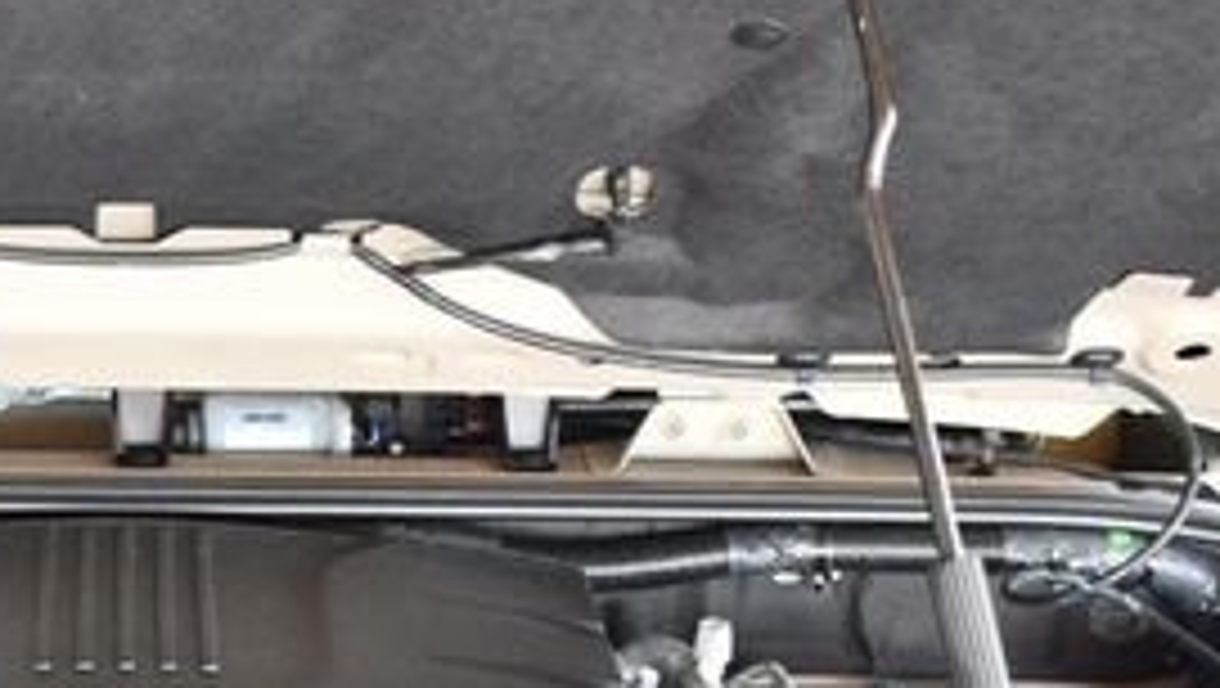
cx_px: 81
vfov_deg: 13.2
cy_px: 899
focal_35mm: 89
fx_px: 2882
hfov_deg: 23.2
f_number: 3.5
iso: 1400
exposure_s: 1/125
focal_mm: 18
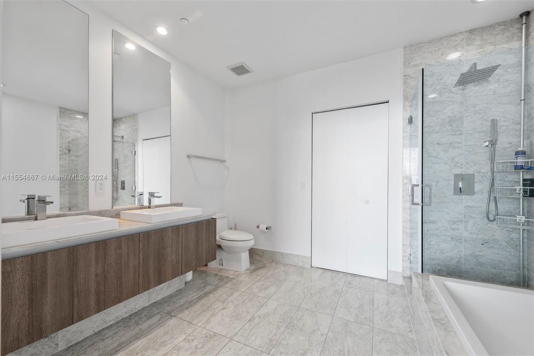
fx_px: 208
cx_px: 267
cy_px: 178
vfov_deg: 81.2
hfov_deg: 104.2
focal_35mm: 14
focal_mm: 14
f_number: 6.3
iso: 400
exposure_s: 1/25
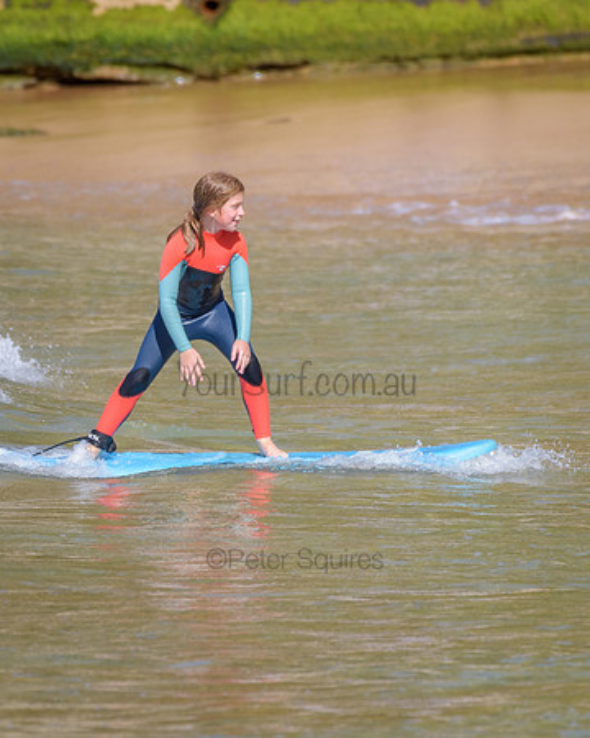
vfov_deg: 1.8
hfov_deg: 1.5
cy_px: 382
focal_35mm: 1058
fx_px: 23086
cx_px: 175
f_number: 5.6
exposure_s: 1/2000
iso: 360
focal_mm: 500
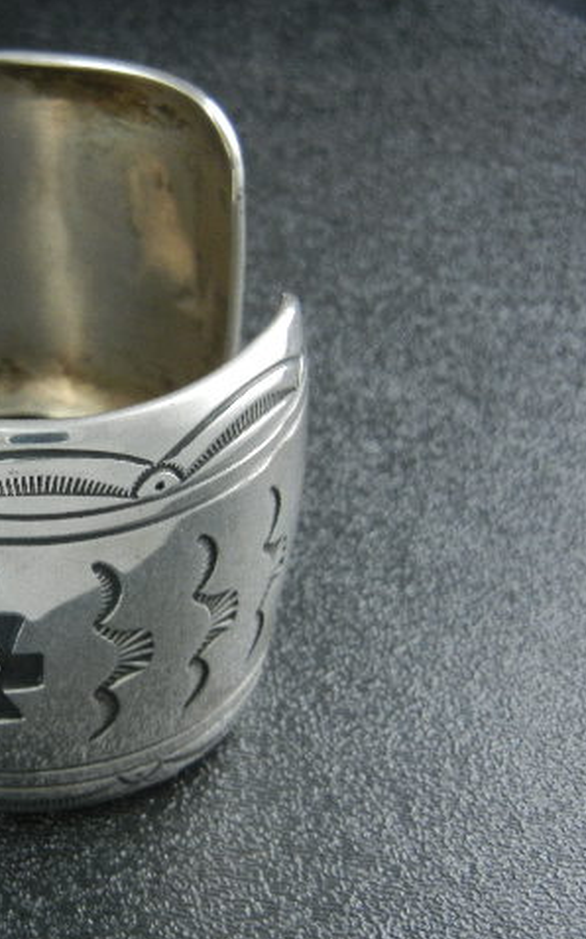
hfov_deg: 19.7
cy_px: 469
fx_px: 1636
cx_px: -12
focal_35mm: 64
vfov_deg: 32.0
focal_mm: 8.1
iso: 400
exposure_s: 1/26.4
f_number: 3.8
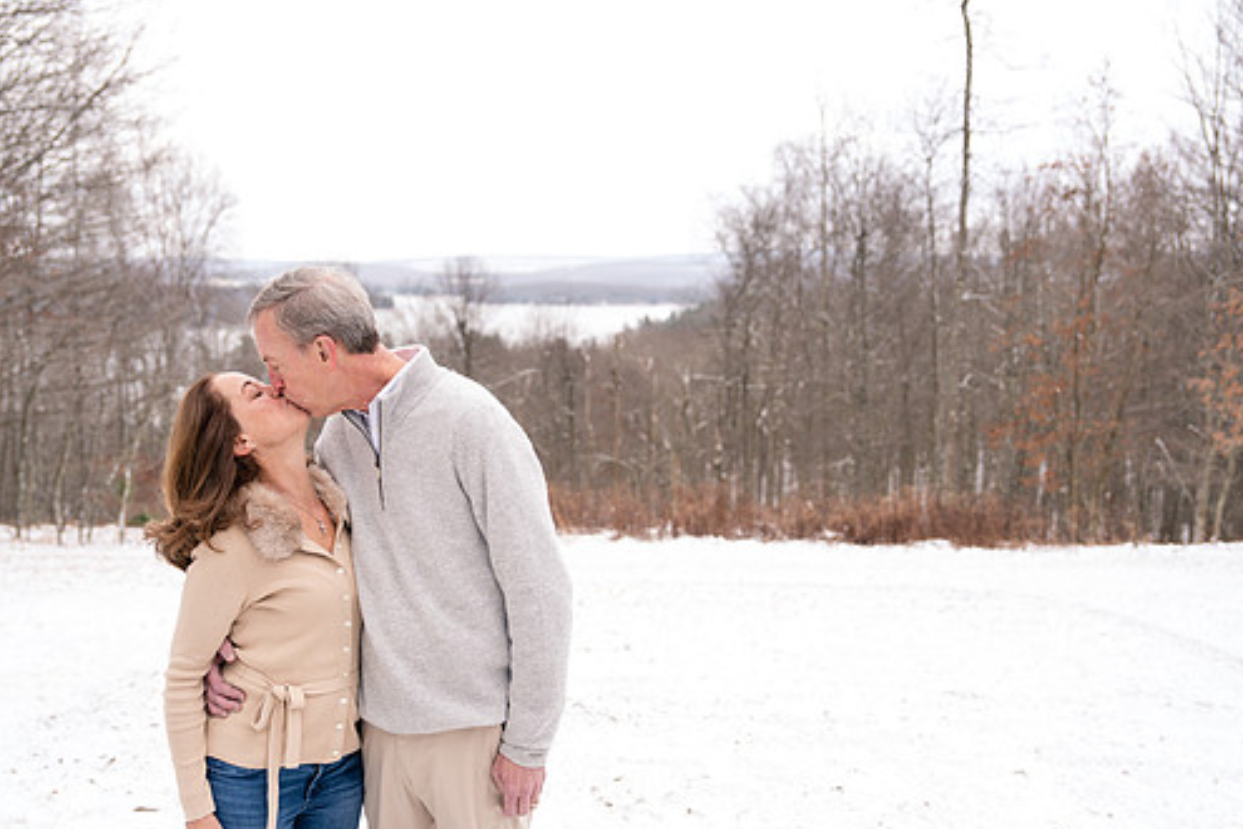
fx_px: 1416
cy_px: 476
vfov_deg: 32.6
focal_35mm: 41
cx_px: 557
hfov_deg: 47.3
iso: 400
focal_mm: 35
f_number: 3.2
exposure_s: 1/250
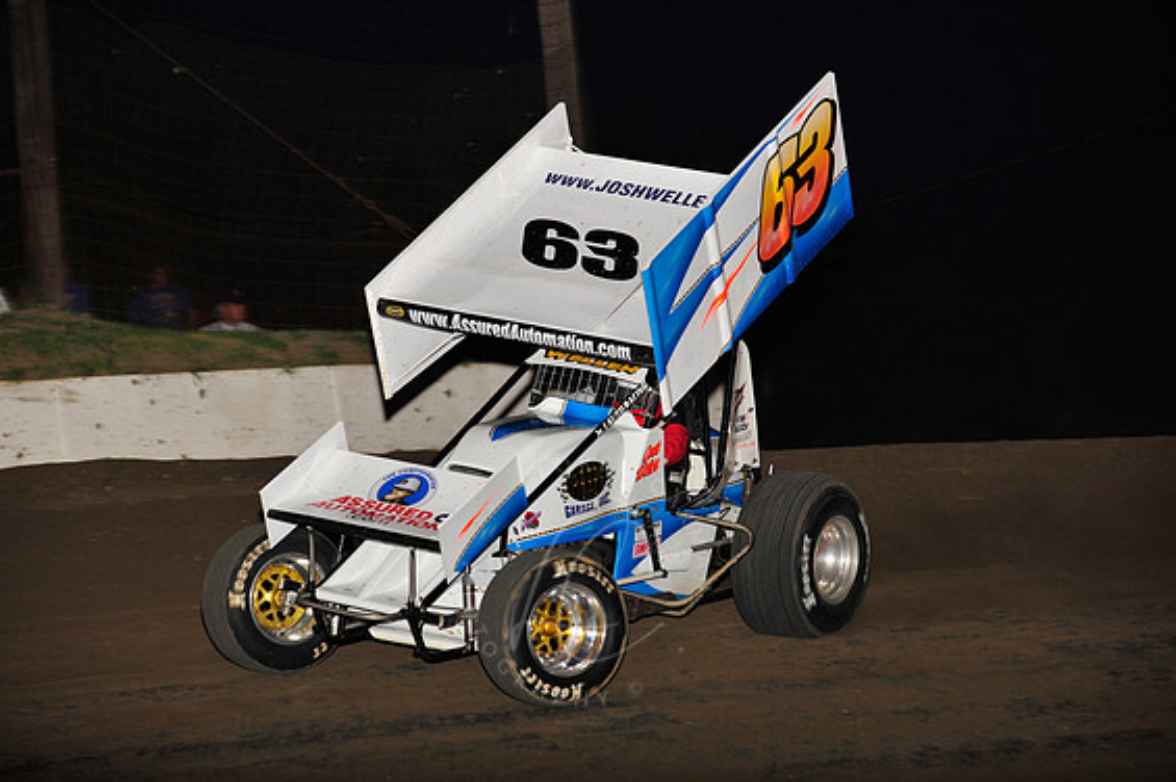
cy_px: 389
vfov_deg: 8.6
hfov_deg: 12.9
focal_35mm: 159
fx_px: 5191
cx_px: 585
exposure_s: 1/320
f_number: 6.3
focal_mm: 155
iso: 1000
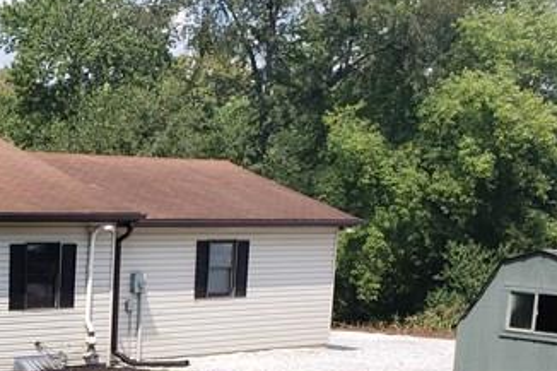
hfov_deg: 22.9
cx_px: -14
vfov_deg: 15.4
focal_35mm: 85
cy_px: 451
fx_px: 1314
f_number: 2.4
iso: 50
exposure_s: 1/1044
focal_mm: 4.3
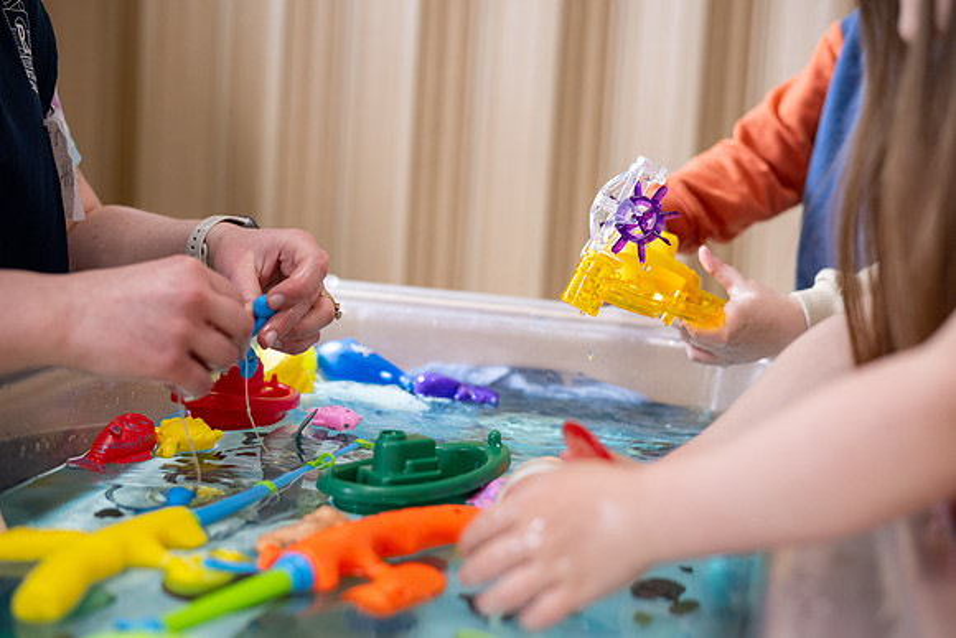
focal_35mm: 50
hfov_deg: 39.6
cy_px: 319
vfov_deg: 27.0
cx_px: 478
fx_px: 1328
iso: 1250
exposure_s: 1/320
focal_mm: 50
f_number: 2.8
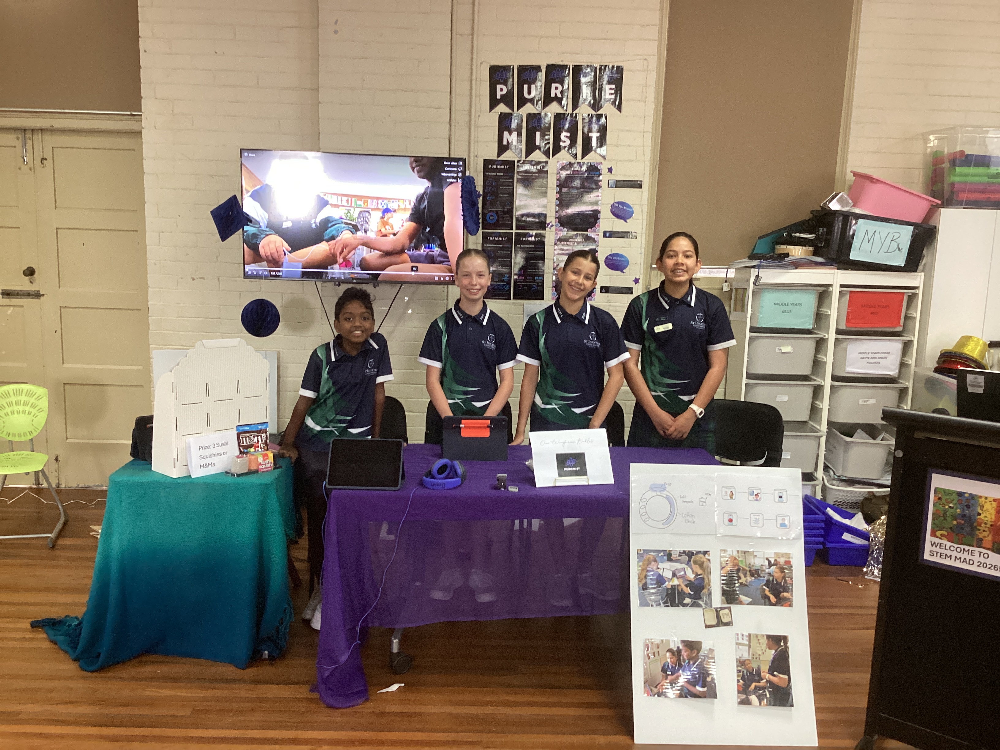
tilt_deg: -9.8
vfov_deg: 45.4
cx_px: 500
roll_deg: -2.1
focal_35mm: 31
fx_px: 896
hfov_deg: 58.4
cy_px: 375
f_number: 2.4
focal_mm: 3.3
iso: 200
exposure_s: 1/50
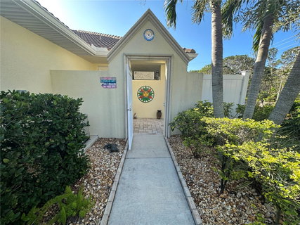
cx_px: 150
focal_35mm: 14
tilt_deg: -10.8
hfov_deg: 102.1
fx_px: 121
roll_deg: -0.6
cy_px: 112
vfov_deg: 85.6
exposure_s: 1/368
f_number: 2.2
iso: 40
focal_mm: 2.22
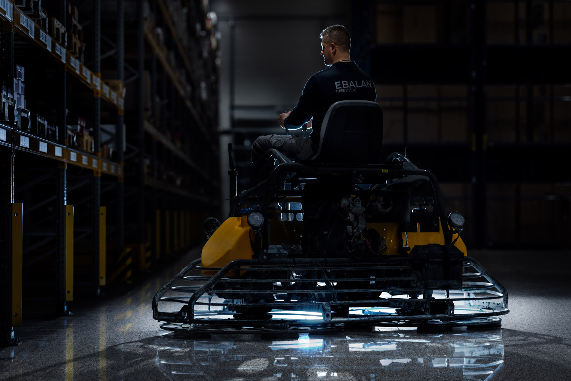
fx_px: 1665
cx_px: 286
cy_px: 190
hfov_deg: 19.5
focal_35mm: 105
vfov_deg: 13.0
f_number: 2.2
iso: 160
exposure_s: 1/100
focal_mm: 105
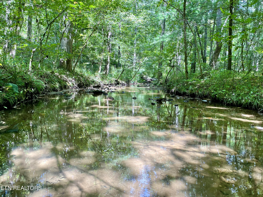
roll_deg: -0.8
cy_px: 98
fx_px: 198
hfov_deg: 67.3
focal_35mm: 26
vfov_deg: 53.1
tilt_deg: -6.8
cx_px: 132
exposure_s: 1/121
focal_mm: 4.2
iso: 40
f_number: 1.6
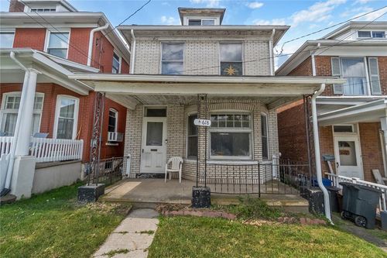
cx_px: 194
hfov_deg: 100.4
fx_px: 161
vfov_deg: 77.3
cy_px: 129
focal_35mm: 15
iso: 100
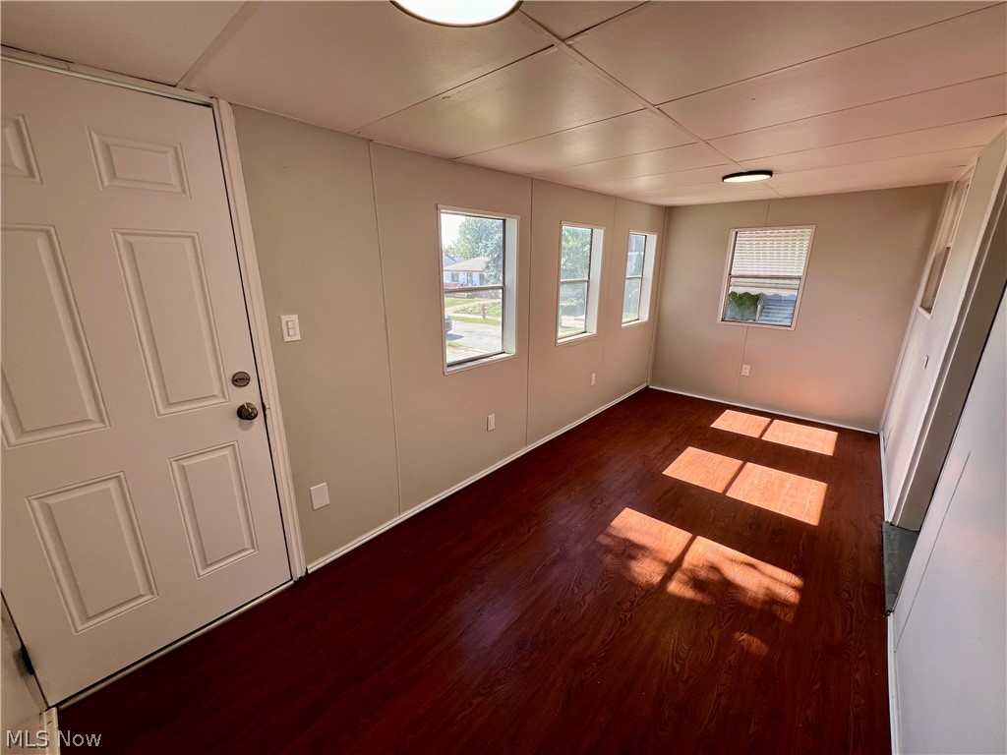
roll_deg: -0.5
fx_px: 378
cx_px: 504
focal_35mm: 13
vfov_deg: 89.9
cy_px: 378
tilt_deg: -16.9
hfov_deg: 106.2
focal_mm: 1.57
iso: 32
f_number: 1.8
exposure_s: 1/143
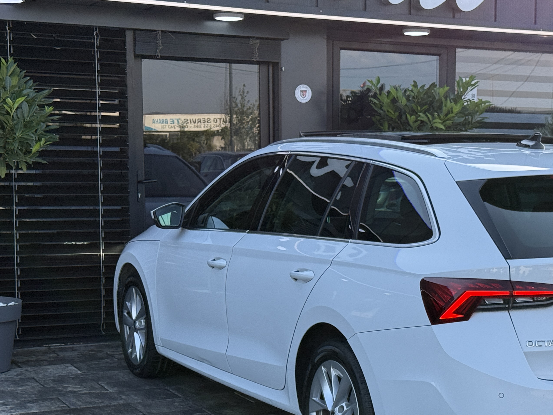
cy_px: 296
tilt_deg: -5.9
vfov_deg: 19.3
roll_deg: -0.8
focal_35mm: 76
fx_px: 1214
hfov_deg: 25.3
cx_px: 417
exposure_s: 1/939
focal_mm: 6.76
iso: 64
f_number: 1.78
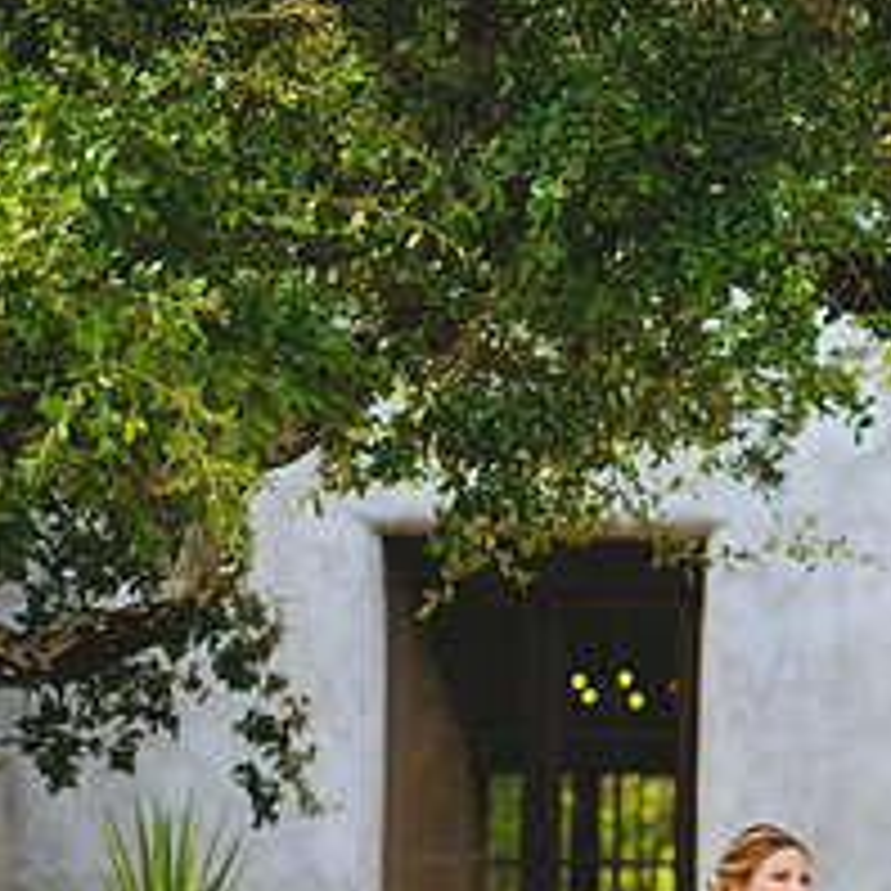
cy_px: 828
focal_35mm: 211
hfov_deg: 8.1
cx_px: 1296
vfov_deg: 8.3
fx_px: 6145
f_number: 2
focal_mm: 85
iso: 160
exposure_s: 1/1000
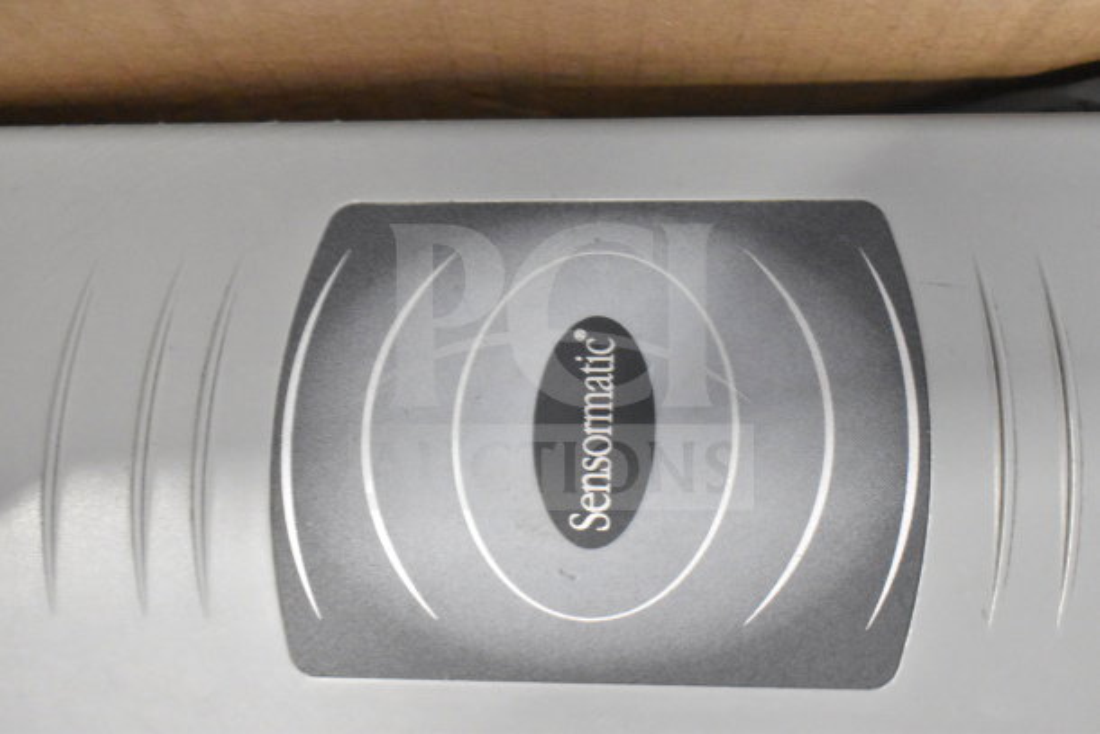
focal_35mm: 57
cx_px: 550
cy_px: 367
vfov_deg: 23.8
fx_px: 1742
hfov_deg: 35.0
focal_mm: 38
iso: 11400
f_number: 4.8
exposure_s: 1/60
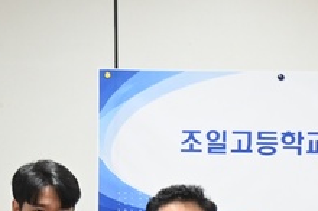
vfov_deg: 6.5
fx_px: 1843
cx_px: 528
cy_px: 306
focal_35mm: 209
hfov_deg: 9.5
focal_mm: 34
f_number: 5
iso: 1000
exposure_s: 1/50
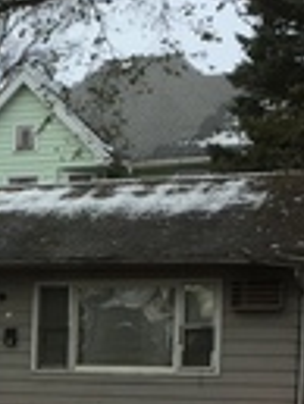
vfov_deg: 17.5
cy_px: 451
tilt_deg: -2.8
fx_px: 1263
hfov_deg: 12.9
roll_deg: -2.0
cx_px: -166
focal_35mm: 108
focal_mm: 4.15
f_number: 2.2
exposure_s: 1/791
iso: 32
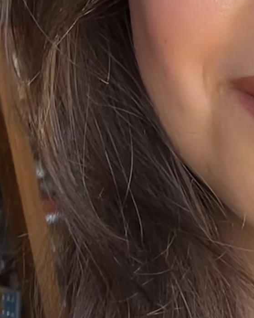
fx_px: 1223
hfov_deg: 11.3
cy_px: 201
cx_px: 390
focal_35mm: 130
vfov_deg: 14.8
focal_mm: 2.69
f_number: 1.9
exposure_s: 1/165
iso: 20
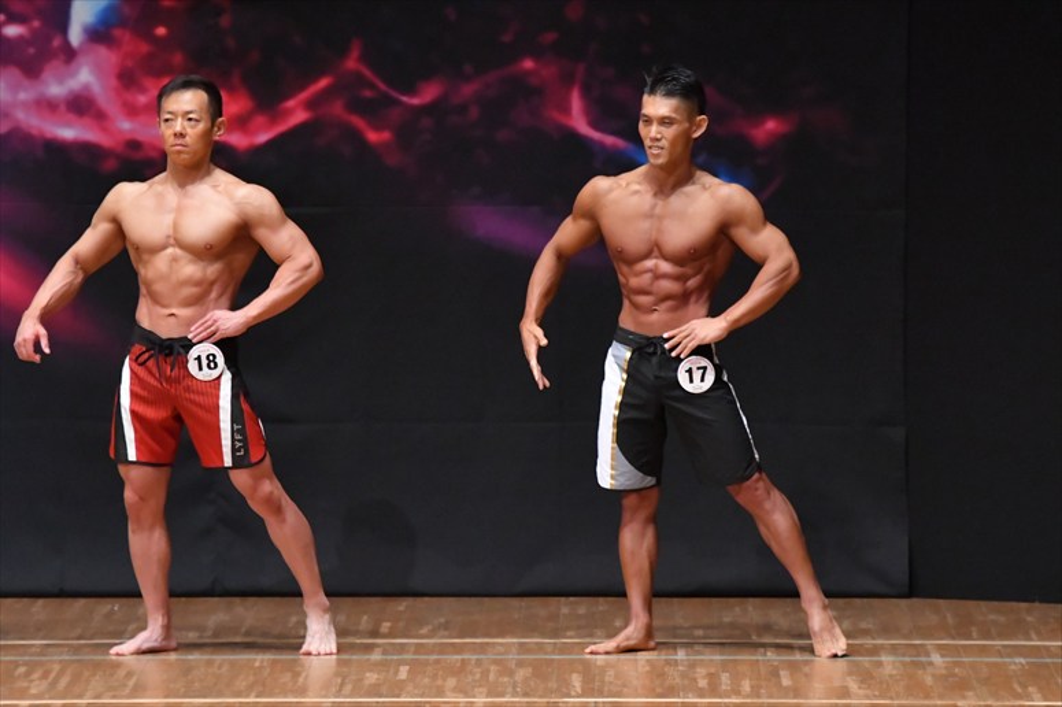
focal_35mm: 345
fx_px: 10173
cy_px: 354
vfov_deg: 4.0
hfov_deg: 6.0
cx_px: 531
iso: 8000
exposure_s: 1/400
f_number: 5.6
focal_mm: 230
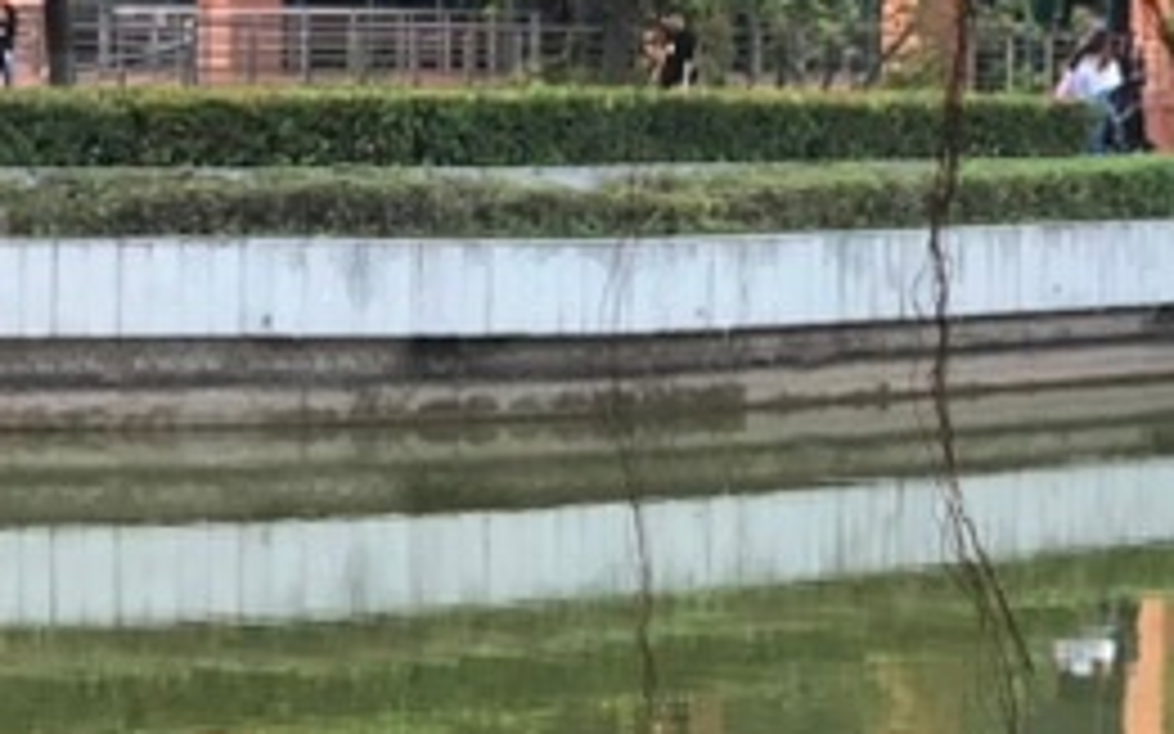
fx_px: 6909
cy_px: 230
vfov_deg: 6.1
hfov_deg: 9.7
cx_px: 387
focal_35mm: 216
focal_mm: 6
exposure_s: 1/60
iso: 100
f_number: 2.4
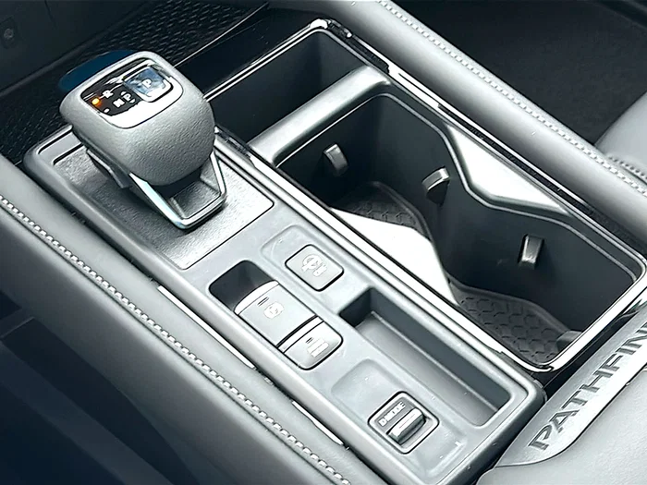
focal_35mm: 49
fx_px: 916
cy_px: 242
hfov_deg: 38.9
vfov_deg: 29.7
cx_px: 324
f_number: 1.78
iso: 200
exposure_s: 1/41
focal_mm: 6.86
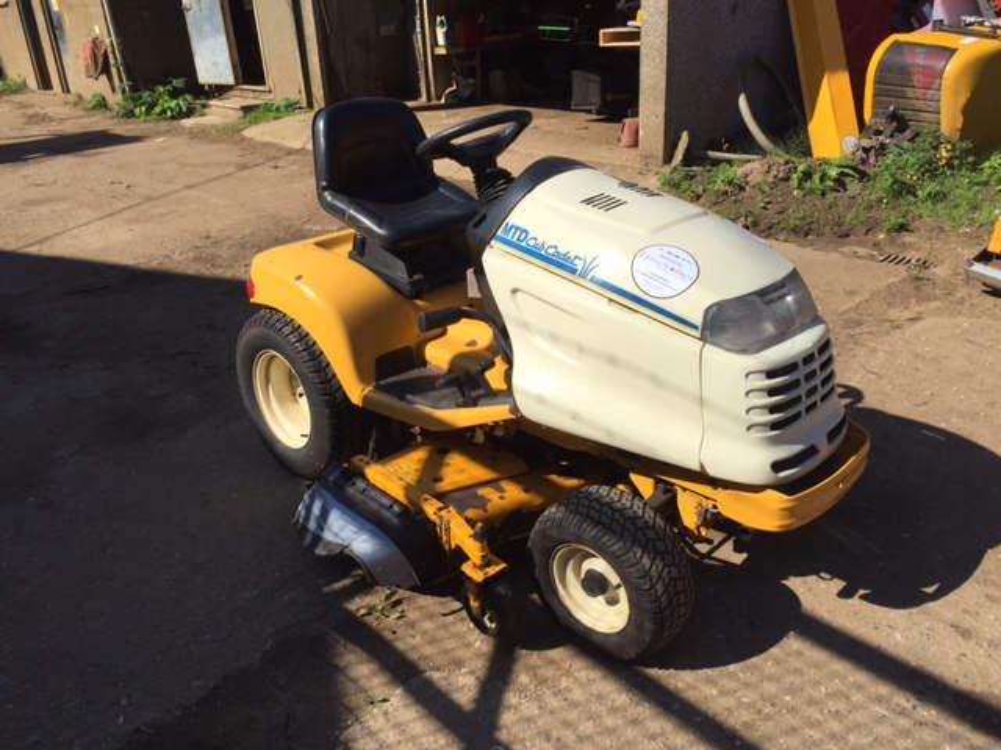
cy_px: 375
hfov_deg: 61.7
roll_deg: +2.7
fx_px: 839
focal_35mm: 29
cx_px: 500
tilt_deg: -24.3
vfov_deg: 48.2
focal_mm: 4.15
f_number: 2.2
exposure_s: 1/2639
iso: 32
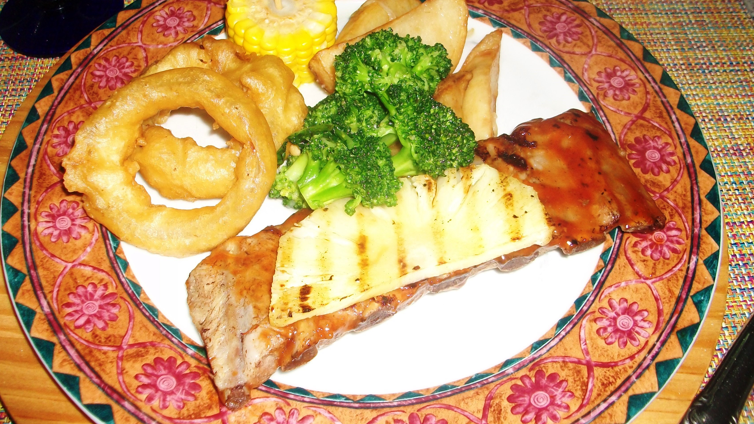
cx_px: 375
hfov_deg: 52.8
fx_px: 760
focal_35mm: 38
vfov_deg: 31.0
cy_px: 148
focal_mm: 5.7
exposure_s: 1/60
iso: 120
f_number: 2.8
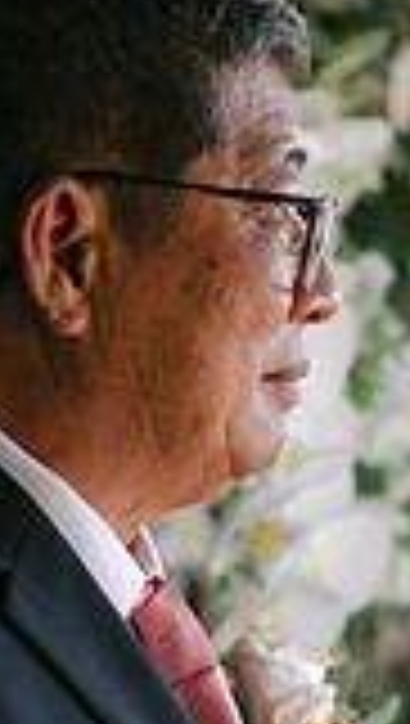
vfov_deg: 8.6
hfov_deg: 4.9
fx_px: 4795
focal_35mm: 249
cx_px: 297
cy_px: 652
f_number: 1.8
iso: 80
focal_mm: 85
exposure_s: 1/250
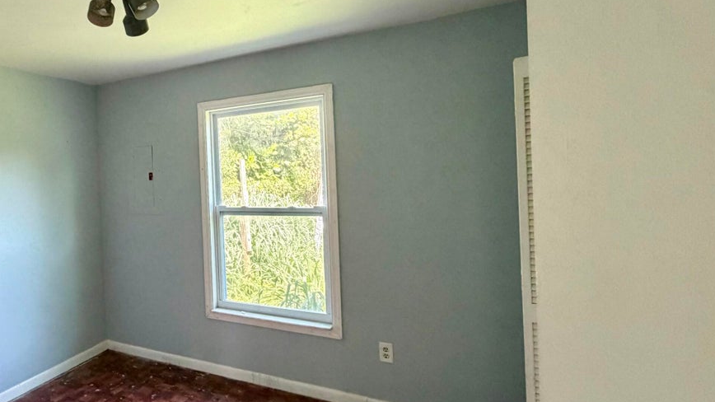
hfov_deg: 71.2
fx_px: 455
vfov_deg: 47.6
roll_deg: +1.7
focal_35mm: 24
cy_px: 180
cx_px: 180
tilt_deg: -1.3
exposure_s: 1/72
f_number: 2.2
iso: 320
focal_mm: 2.22
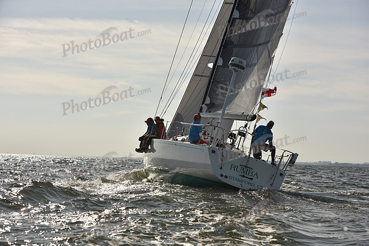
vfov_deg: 19.5
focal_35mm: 70
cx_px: 184
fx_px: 718
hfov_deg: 28.8
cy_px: 123
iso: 250
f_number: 6.3
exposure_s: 1/1000
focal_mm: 70
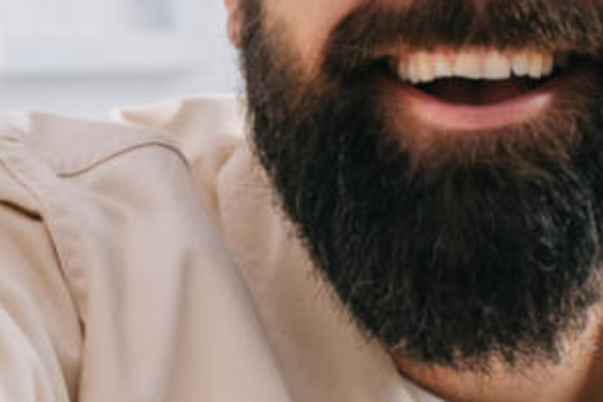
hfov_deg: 9.1
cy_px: 315
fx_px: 3767
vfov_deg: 6.1
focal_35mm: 225
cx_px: 56
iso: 160
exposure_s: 1/200
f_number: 4
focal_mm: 35
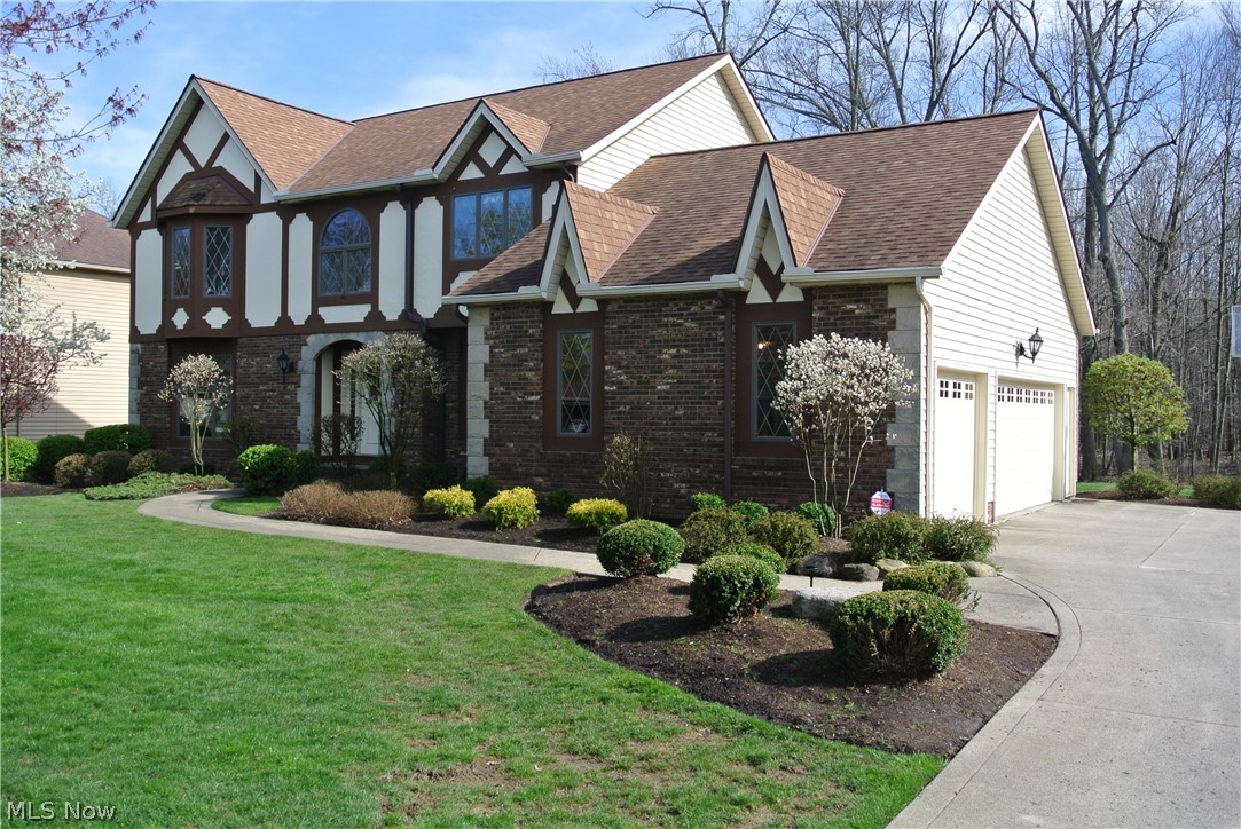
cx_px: 620
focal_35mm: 32
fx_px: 1104
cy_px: 414
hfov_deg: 58.7
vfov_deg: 41.2
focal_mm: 12.2
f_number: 4.5
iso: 100
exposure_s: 1/400
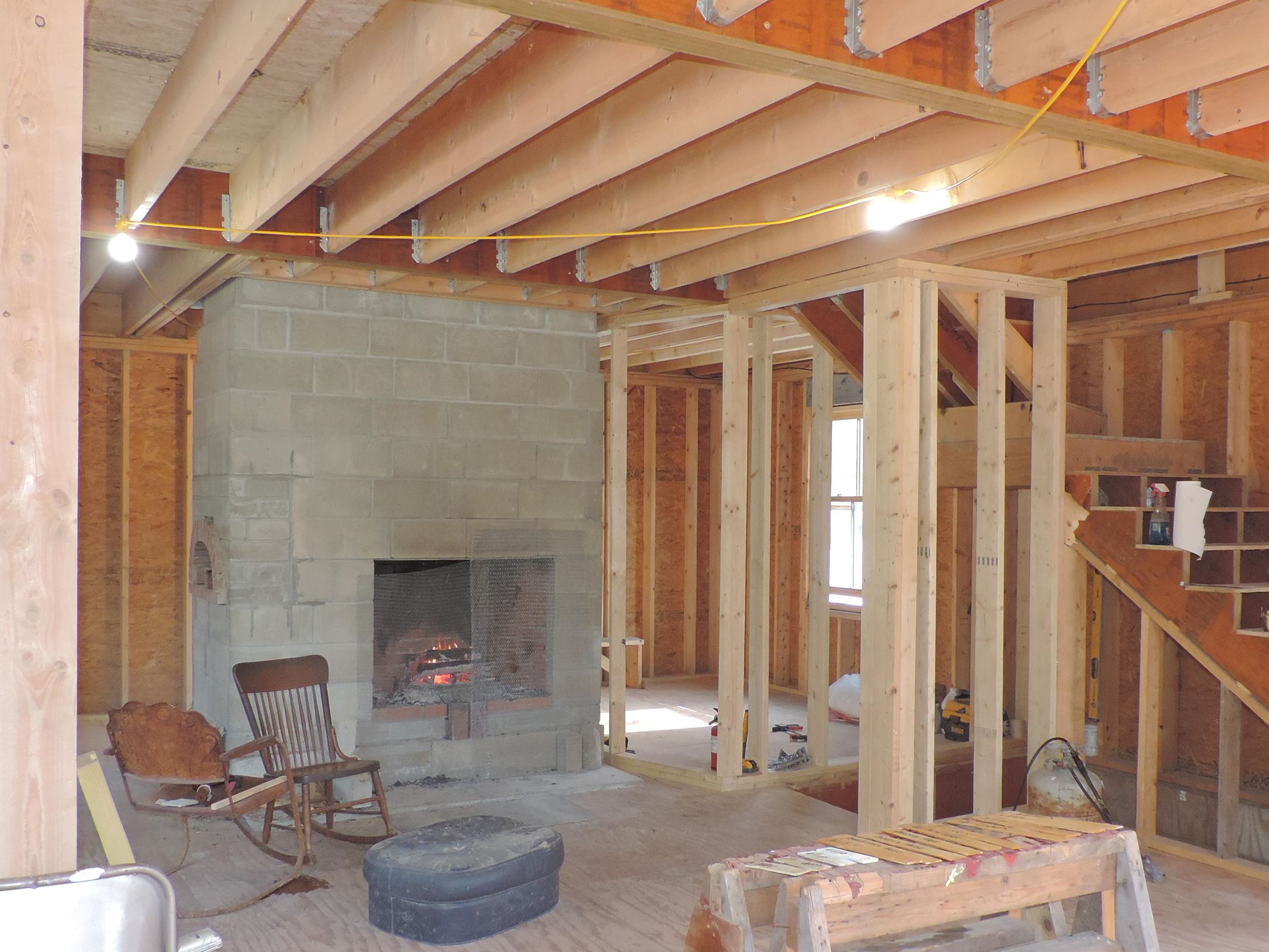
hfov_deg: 55.3
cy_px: 525
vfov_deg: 42.9
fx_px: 1210
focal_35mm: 33
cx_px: 665
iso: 360
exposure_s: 1/40
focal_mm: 4.3
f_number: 3
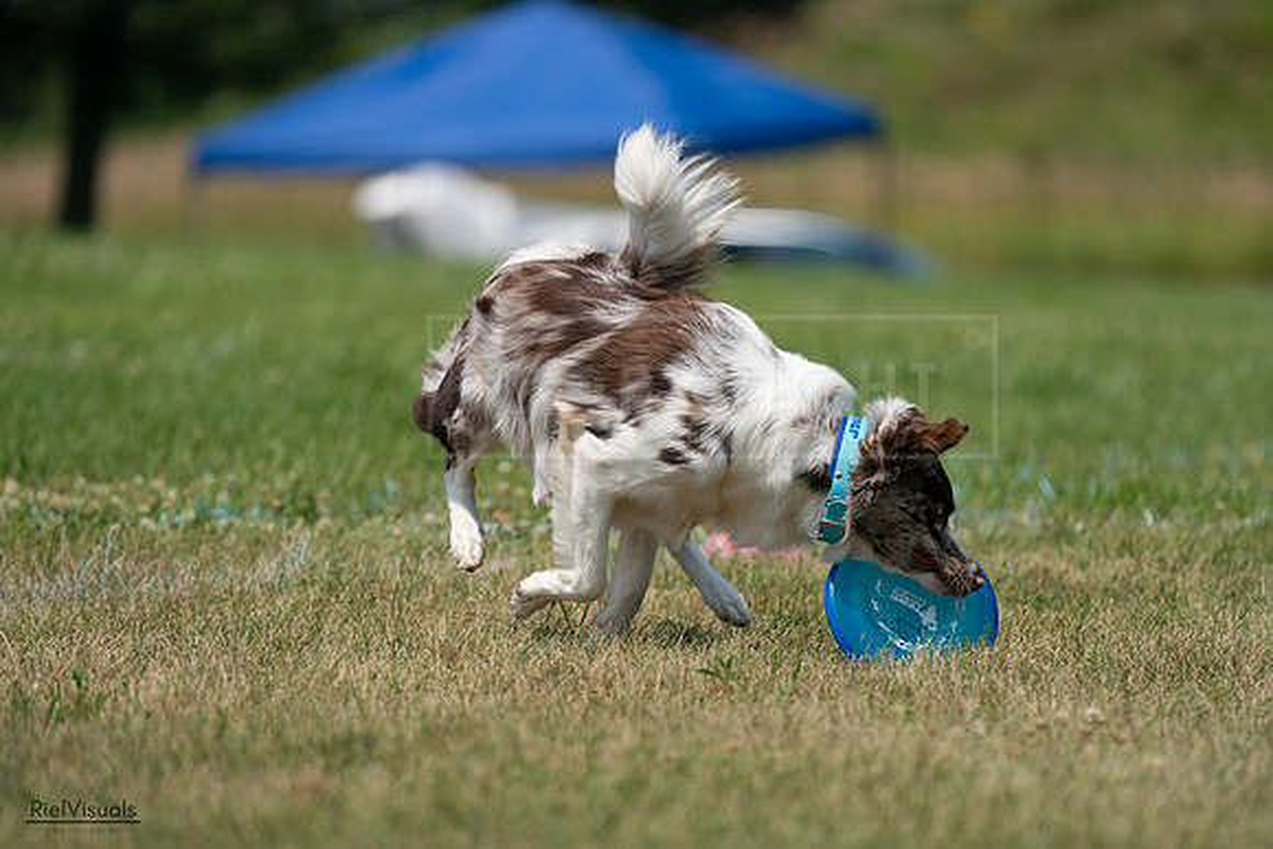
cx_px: 636
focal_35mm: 362
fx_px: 12803
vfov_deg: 3.8
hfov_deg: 5.7
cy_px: 424
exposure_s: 1/4000
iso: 640
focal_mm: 362
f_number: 6.3
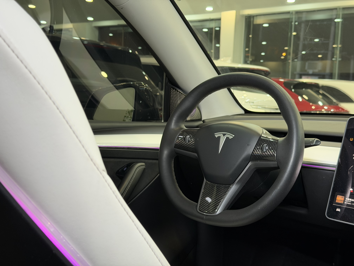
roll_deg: -2.0
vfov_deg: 30.3
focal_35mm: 48
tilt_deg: -4.8
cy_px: 133
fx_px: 491
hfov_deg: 39.7
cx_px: 177
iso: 100
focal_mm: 6.76
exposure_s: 1/50
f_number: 1.78
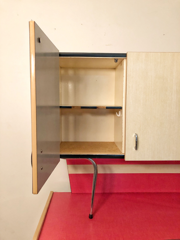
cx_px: 90
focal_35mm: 28
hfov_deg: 49.7
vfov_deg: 63.4
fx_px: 194
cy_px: 120
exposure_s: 1/13
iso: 100
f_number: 1.8
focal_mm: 3.99
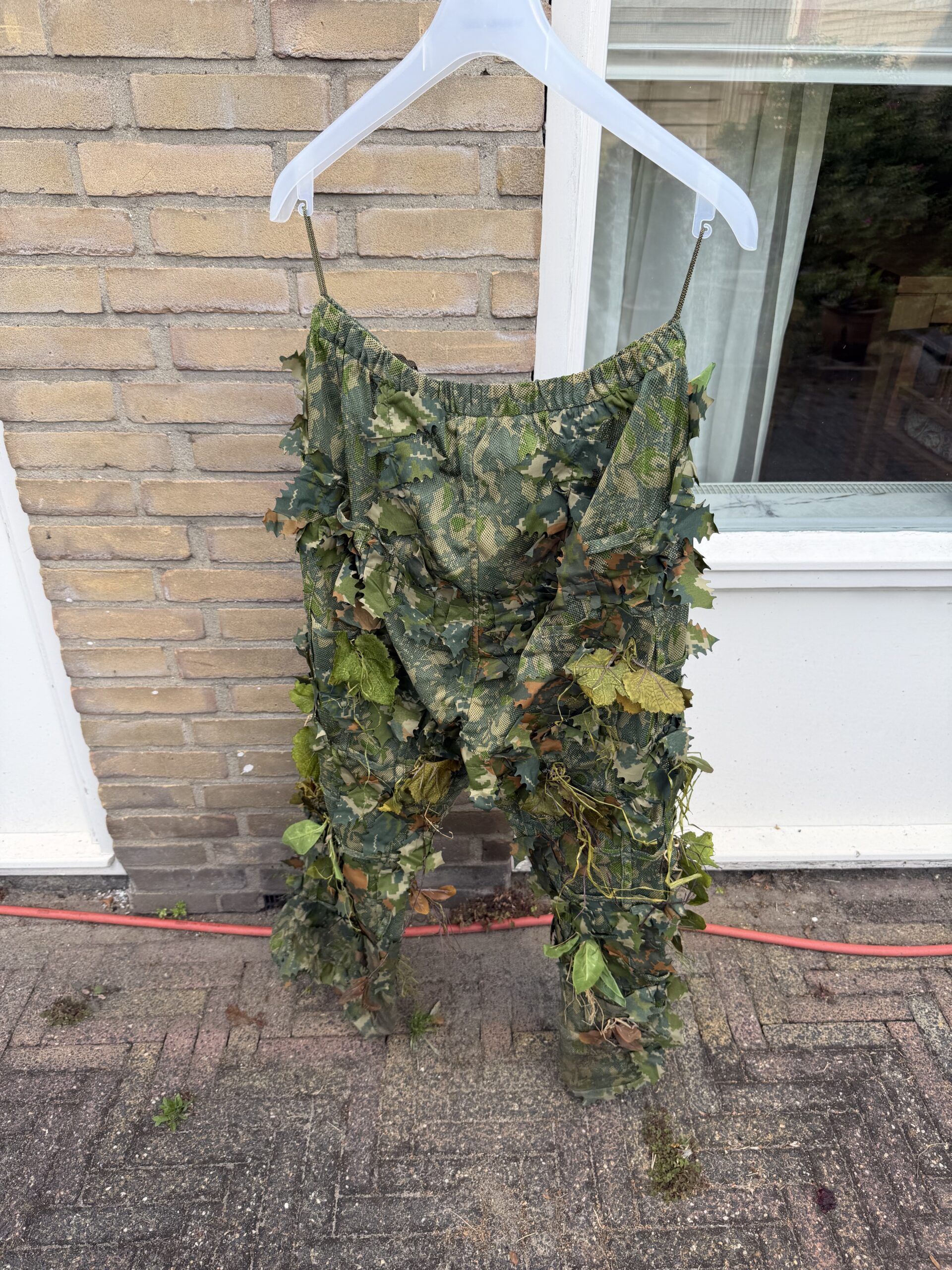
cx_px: 476
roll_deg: +0.2
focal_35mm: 24
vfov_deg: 71.6
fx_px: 880
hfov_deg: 56.8
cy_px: 635
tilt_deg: -31.6
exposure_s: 1/251
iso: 64
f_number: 1.78
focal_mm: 6.76
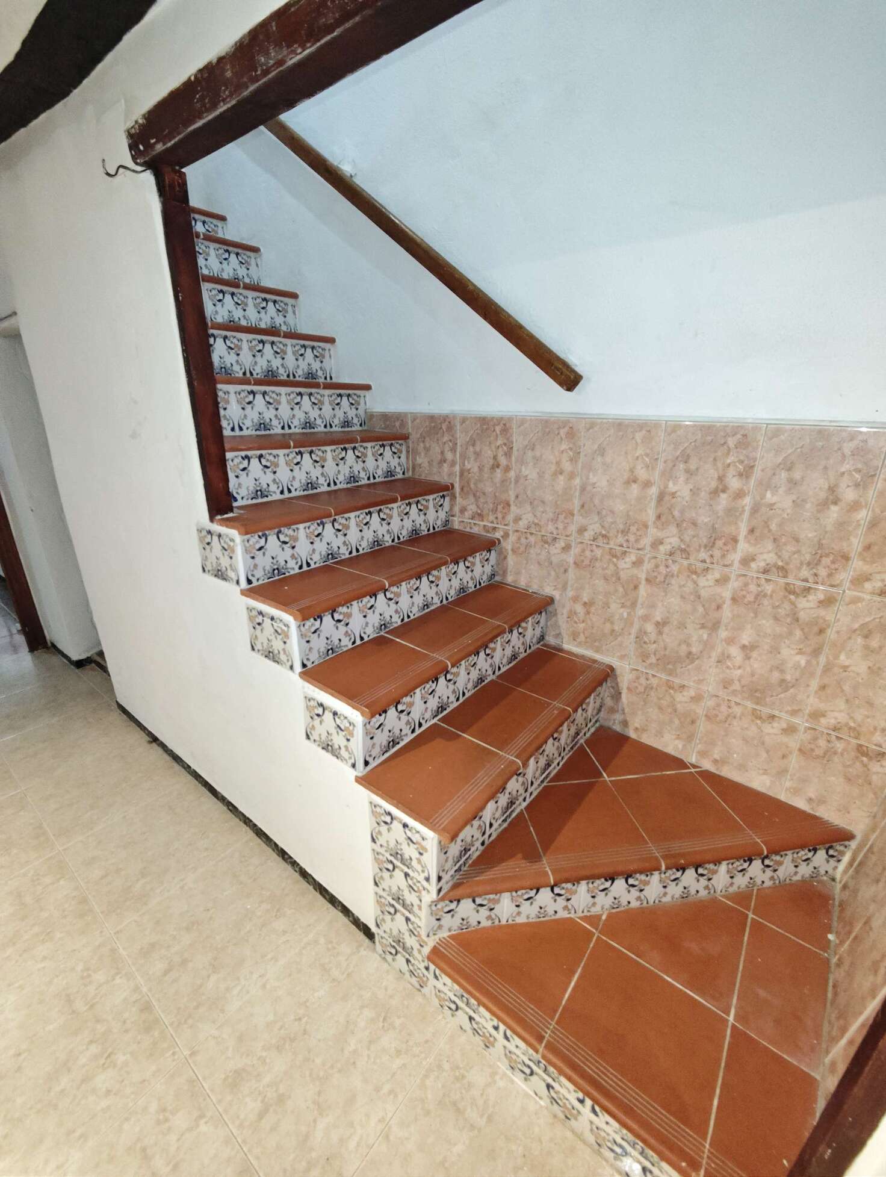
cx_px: 443
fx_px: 477
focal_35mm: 14
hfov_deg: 85.8
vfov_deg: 102.0
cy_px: 588
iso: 1600
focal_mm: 2.16
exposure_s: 1/33.3
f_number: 2.2
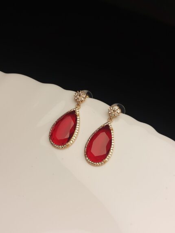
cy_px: 116
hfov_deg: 39.7
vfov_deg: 51.3
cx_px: 88
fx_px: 243
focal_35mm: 36
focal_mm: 3.98
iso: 50
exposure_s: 1/351
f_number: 1.8
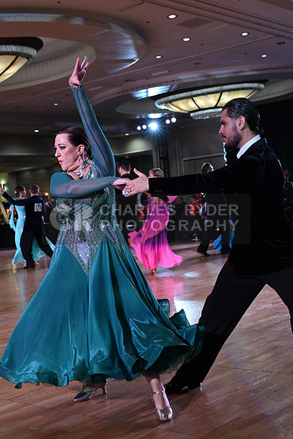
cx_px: 146
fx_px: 659
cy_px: 220
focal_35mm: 54
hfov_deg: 25.1
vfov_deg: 36.9
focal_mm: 54
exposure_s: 1/320
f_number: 7.1
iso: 5000
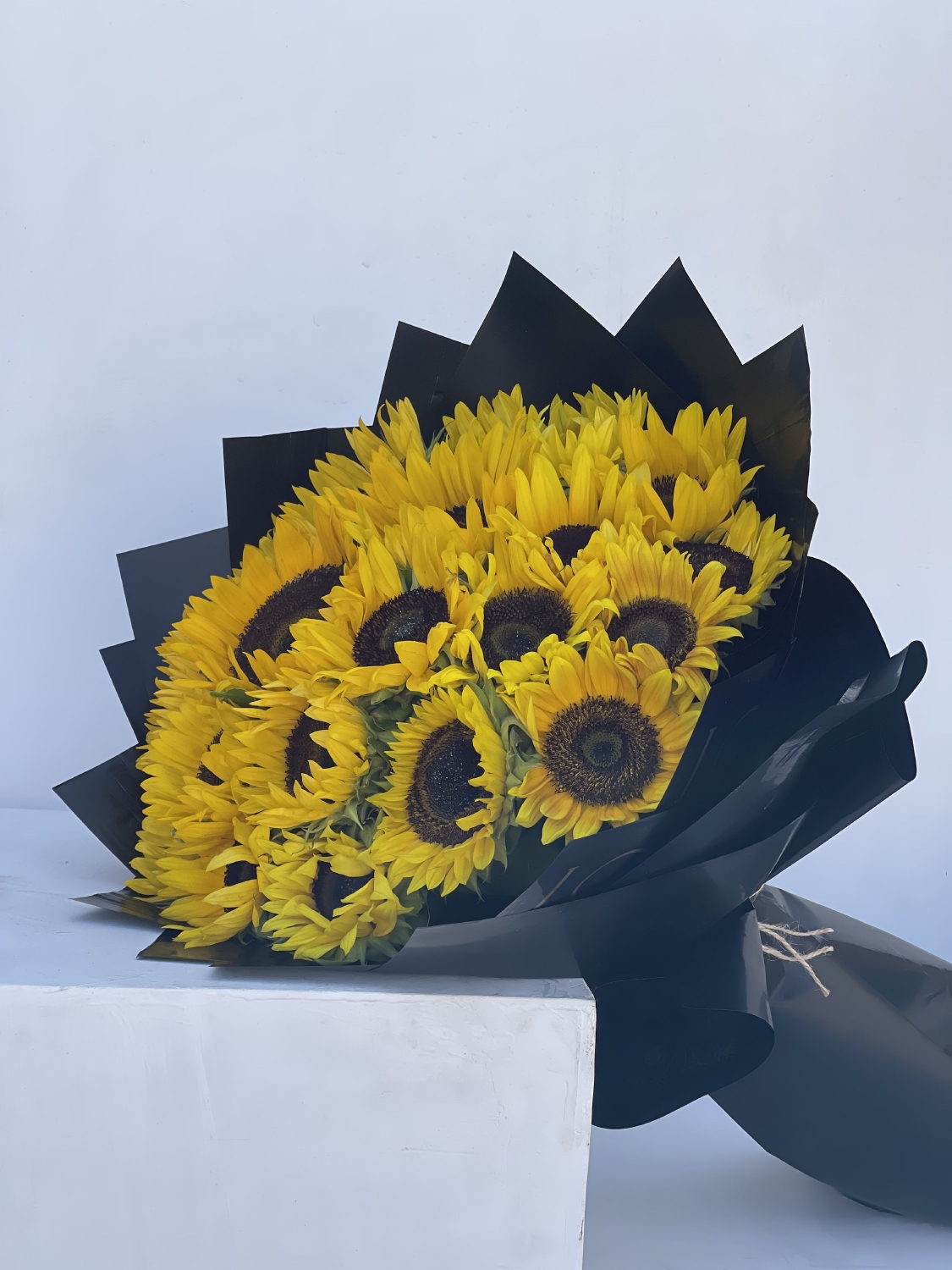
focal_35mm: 64
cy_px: 635
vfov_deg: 30.3
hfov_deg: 22.9
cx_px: 476
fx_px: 2347
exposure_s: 1/464
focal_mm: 7.5
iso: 20
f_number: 2.2
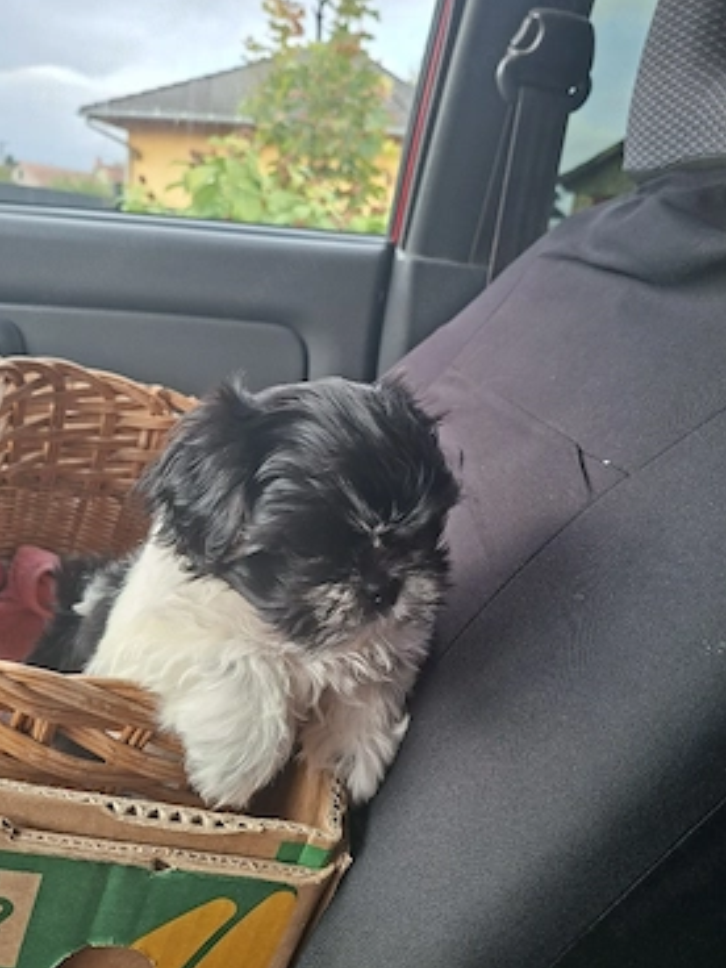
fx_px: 699
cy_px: 492
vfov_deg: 69.4
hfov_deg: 54.9
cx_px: 371
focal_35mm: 25
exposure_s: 1/100
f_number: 1.8
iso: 80
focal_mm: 5.54
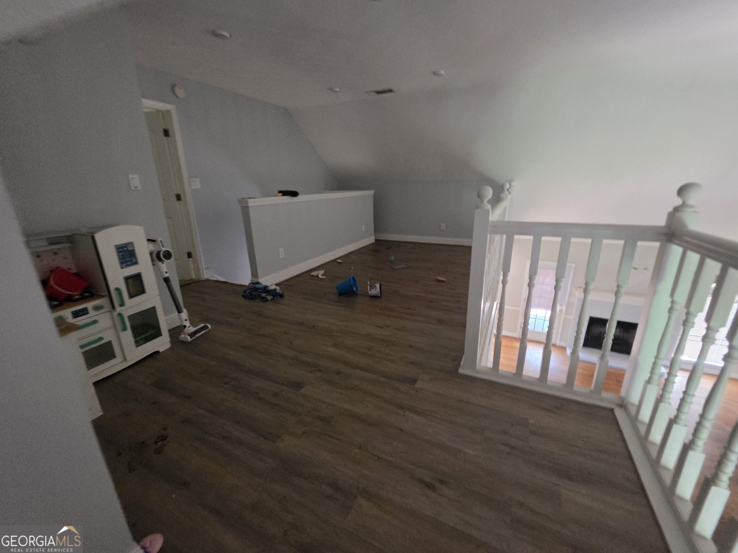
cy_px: 276
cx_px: 369
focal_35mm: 13
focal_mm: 2.2
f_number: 1.9
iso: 1000
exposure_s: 1/40
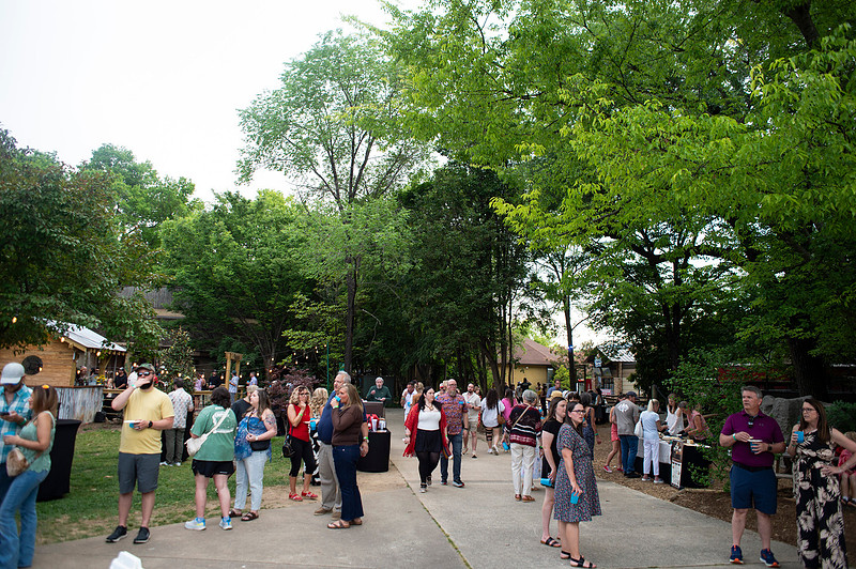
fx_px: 570
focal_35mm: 24
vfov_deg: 53.1
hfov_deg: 73.8
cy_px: 284
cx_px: 428
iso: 400
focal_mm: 24
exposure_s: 1/400
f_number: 4
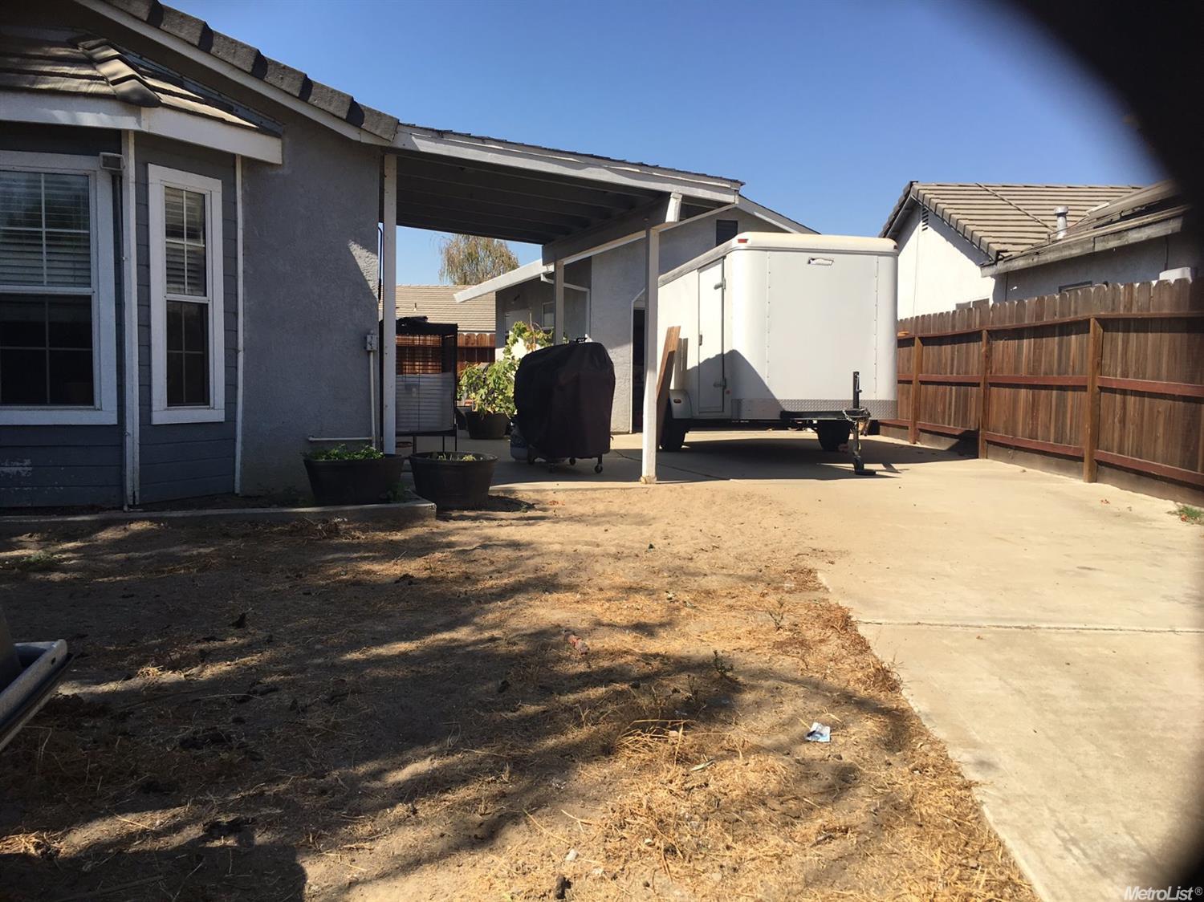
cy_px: 451
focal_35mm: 29
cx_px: 602
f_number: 2.2
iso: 25
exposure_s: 1/1282
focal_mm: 4.15
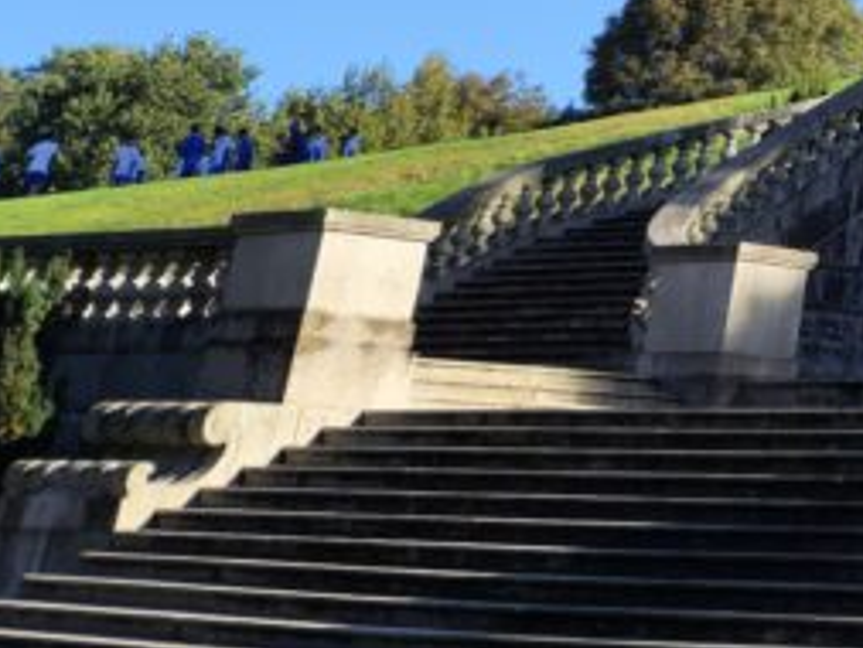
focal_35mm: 93
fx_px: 2320
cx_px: 1552
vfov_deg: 14.3
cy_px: -464
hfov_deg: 17.2
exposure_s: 1/648
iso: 50
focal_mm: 5.4
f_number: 1.8
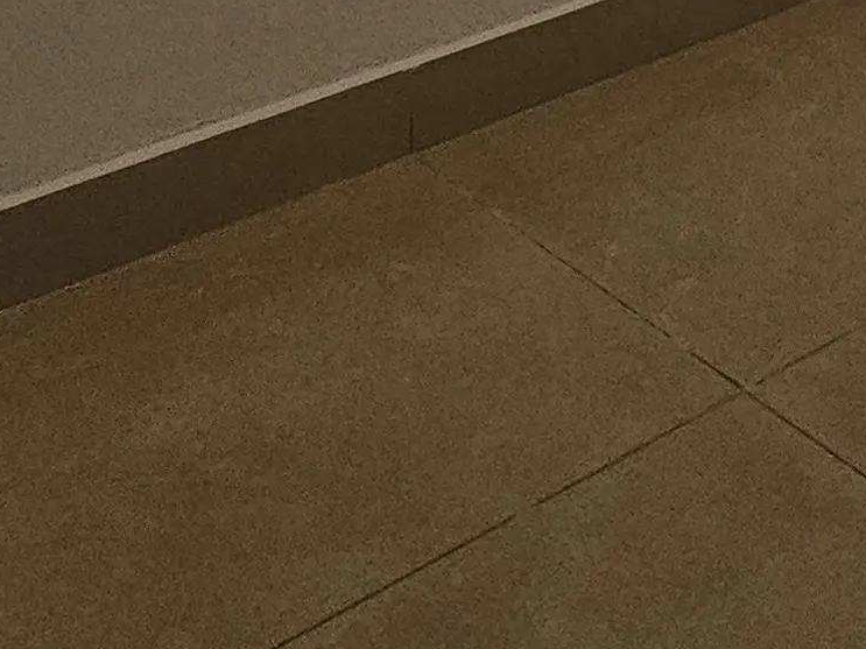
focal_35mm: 70
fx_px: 1751
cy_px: -817
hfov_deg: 26.8
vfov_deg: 14.9
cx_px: 787
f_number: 2.2
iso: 80
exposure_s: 1/120
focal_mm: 2.2
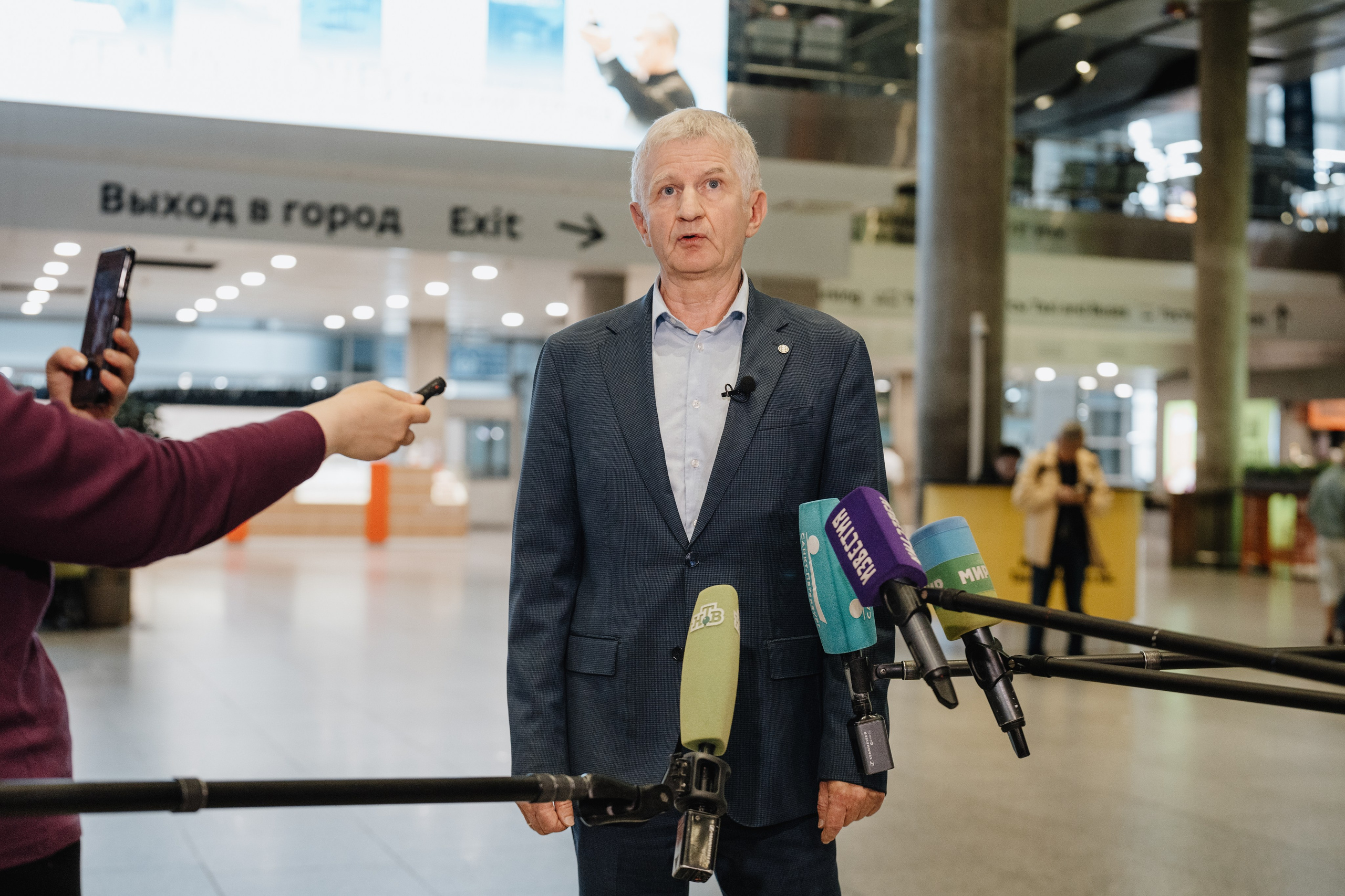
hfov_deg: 38.2
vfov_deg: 26.0
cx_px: 672
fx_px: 1944
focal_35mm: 52
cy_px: 448
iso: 2500
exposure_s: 1/250
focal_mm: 50
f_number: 2.5
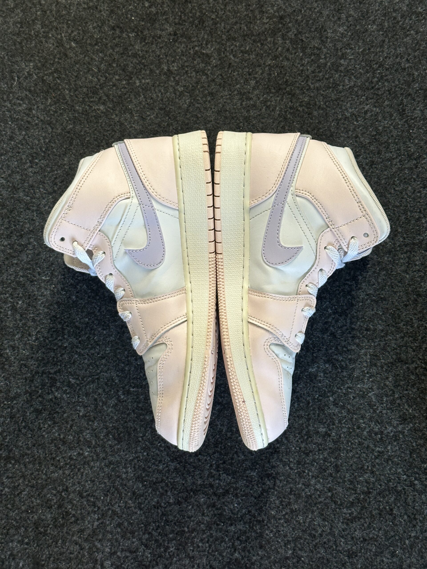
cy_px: 284
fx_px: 789
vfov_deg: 39.7
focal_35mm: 48
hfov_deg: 30.3
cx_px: 214
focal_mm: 6.86
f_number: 1.78
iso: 160
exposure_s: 1/50
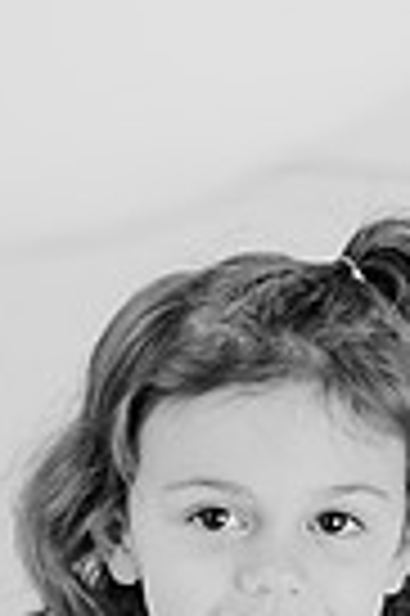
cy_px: 629
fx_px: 2809
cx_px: 212
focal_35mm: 164
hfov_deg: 8.3
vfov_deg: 12.4
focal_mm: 50
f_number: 2
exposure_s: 1/160
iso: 100
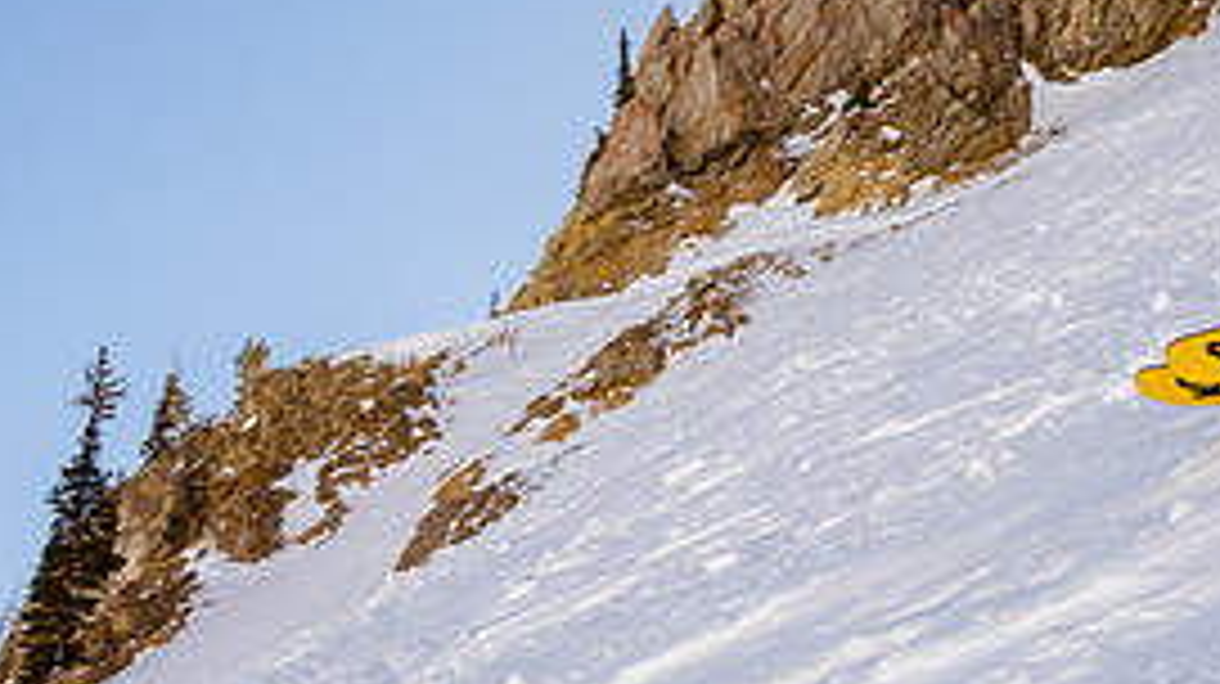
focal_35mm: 65
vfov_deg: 18.3
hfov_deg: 31.5
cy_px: 126
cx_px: 986
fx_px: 2101
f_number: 8
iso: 160
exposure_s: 1/800
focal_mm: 18
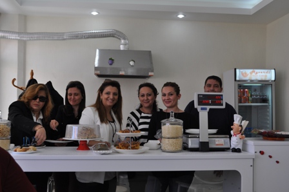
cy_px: 96
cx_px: 144
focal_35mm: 39
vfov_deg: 34.2
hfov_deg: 49.6
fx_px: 313
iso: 320
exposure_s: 1/125
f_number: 5.6
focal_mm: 26
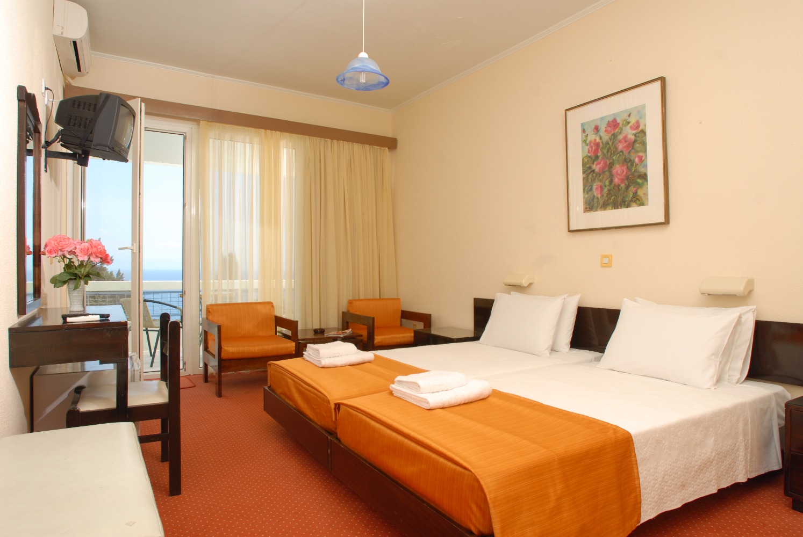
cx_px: 402
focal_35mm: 21
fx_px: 469
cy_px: 268
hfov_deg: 81.1
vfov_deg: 59.6
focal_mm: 14
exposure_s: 1/125
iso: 125
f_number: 8
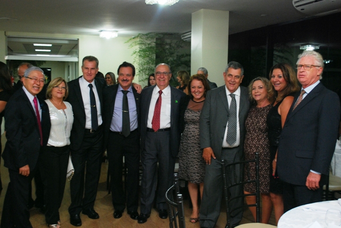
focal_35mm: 39
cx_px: 170
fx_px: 370
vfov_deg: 34.3
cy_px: 114
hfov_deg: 49.5
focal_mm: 26
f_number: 5
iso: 800
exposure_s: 1/40
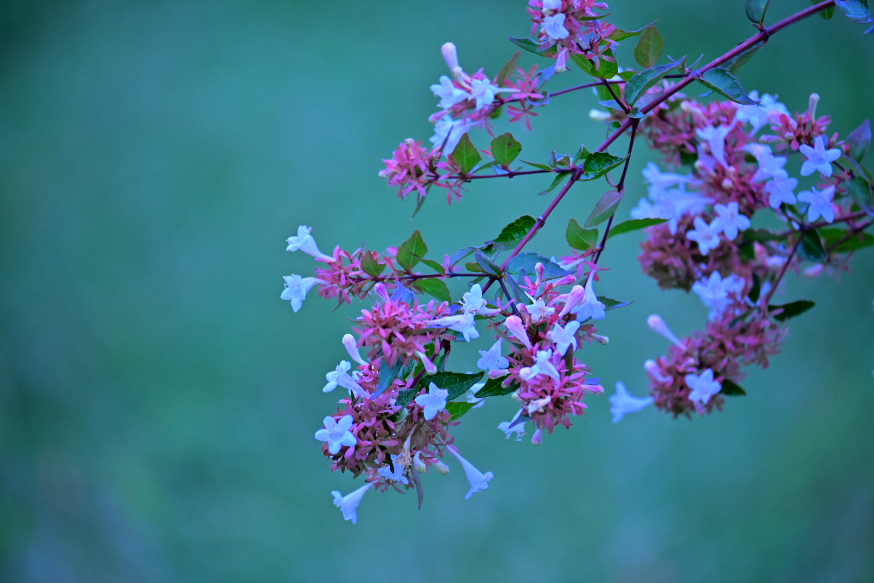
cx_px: 437
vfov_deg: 3.7
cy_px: 292
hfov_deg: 5.5
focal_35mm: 375
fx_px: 9103
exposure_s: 1/400
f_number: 6.3
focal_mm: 250
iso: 560
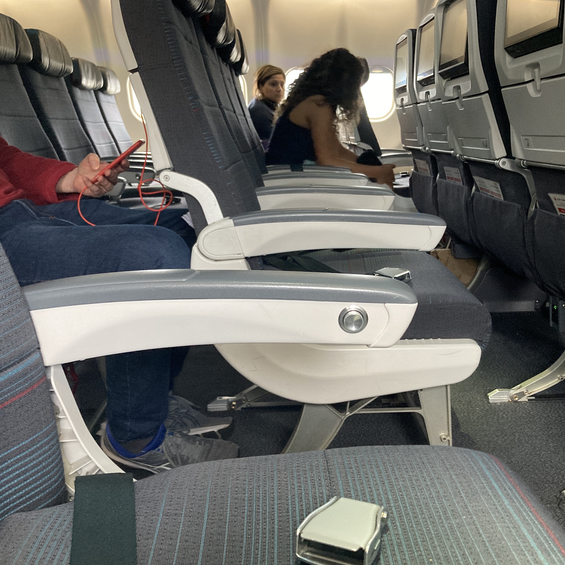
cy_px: 277
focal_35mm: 34
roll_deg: +1.6
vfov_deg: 48.4
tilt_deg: -12.1
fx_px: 628
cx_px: 324
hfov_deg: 48.3
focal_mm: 3.99
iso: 320
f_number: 1.8
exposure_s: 1/46
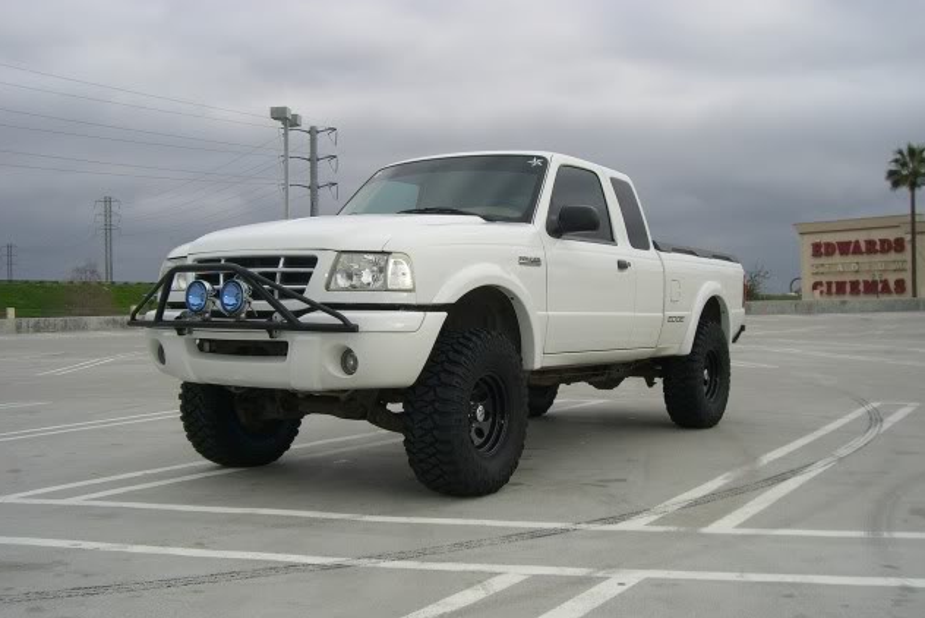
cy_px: 316
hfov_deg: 48.4
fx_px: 1028
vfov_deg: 33.4
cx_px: 462
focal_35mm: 40
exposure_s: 1/320
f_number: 4.3
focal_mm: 6.2
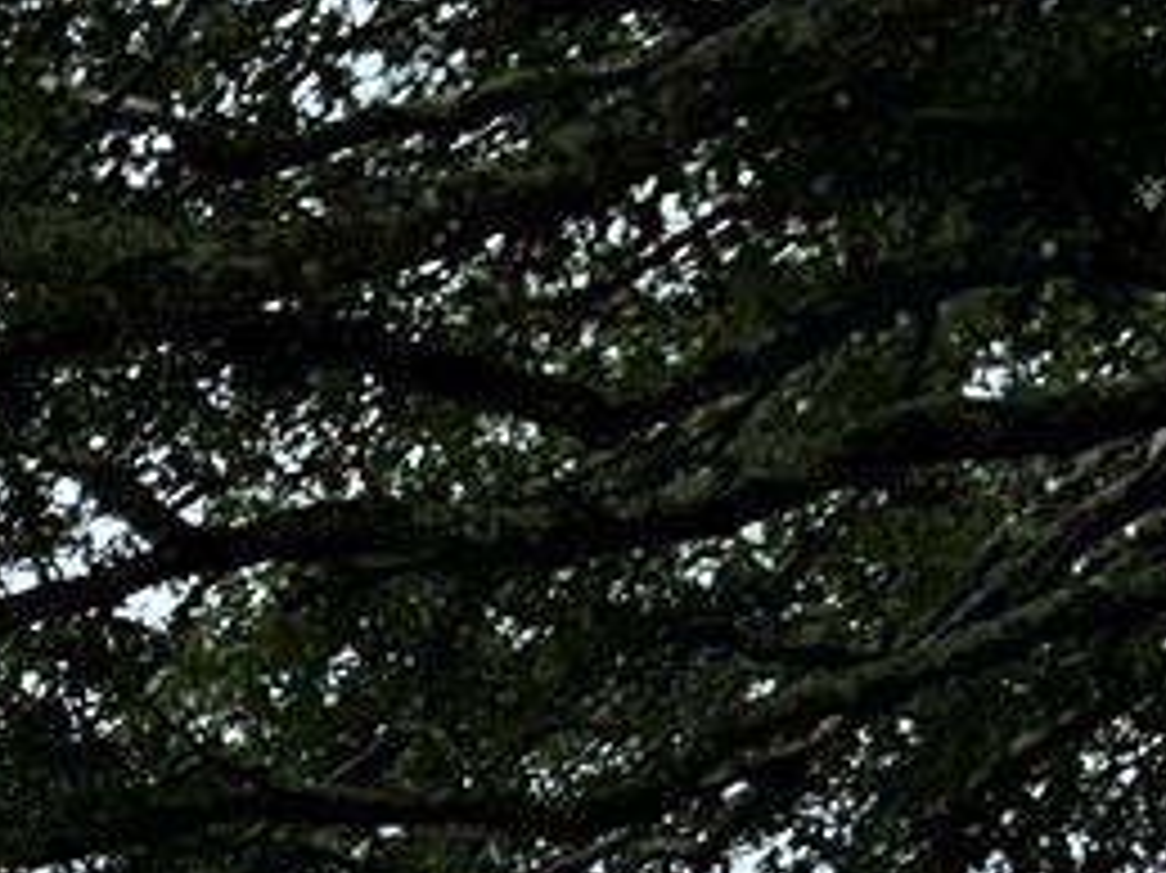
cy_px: 2264
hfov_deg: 9.7
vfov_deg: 7.6
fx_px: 6027
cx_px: -1715
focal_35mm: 179
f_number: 1.8
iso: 25
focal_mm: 3
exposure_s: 1/739
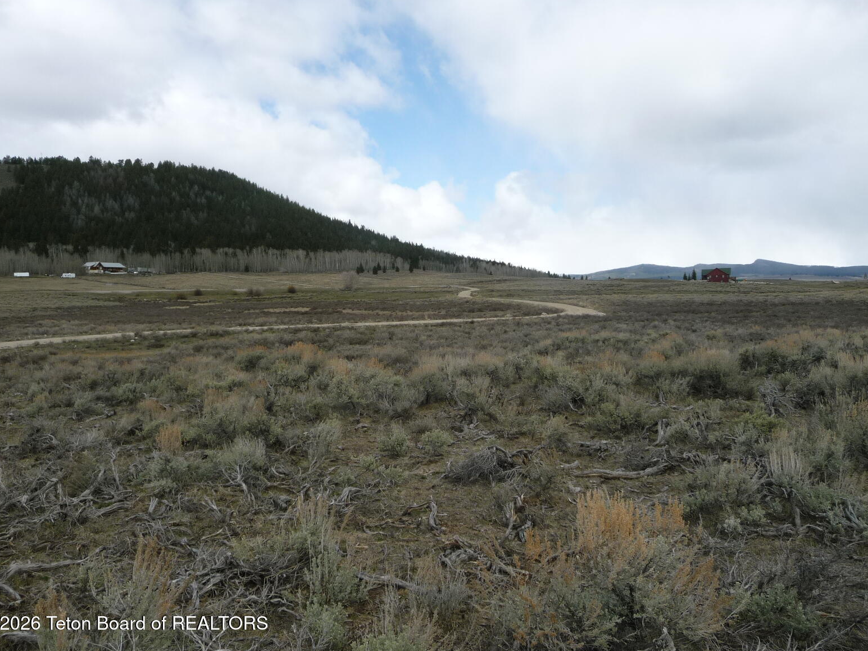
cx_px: 432
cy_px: 316
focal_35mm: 29
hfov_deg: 61.7
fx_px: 727
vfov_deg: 48.2
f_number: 8
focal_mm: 4.7
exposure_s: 1/200
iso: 100
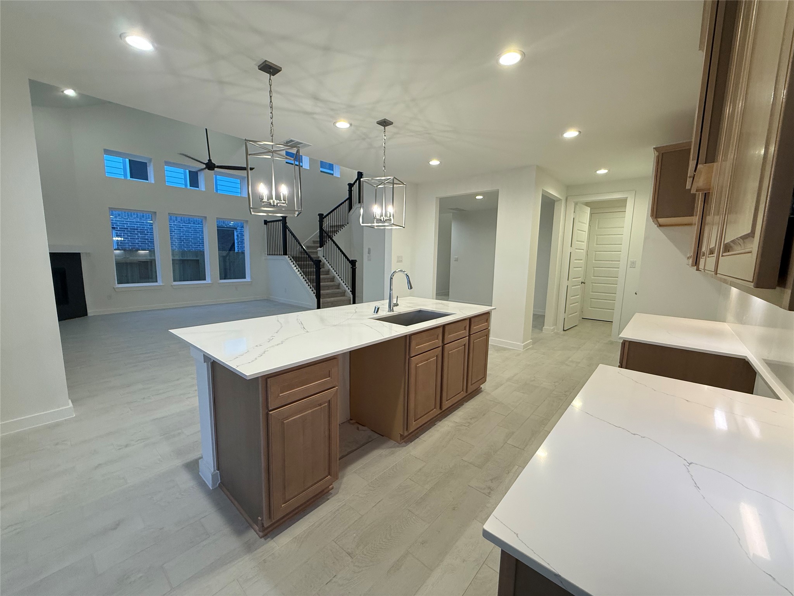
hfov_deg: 102.1
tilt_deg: -6.0
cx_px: 397
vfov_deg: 85.7
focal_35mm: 14
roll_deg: -0.3
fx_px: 321
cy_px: 298
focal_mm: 2.22
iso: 200
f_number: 2.2
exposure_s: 1/120
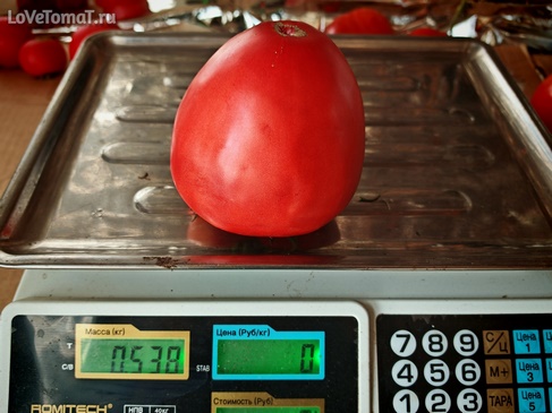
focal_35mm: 27
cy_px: 206
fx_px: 430
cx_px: 276
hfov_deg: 65.3
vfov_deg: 51.3
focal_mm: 6.83
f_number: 2
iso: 125
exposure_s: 1/100
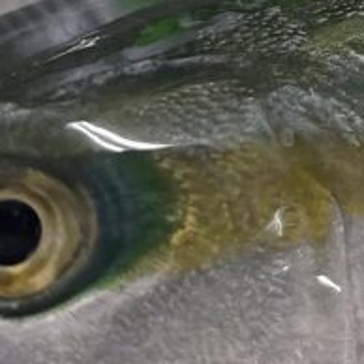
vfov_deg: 14.6
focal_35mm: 114
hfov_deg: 14.8
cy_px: -124
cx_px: 435
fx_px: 1356
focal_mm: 5.96
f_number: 1.6
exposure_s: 1/120
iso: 125
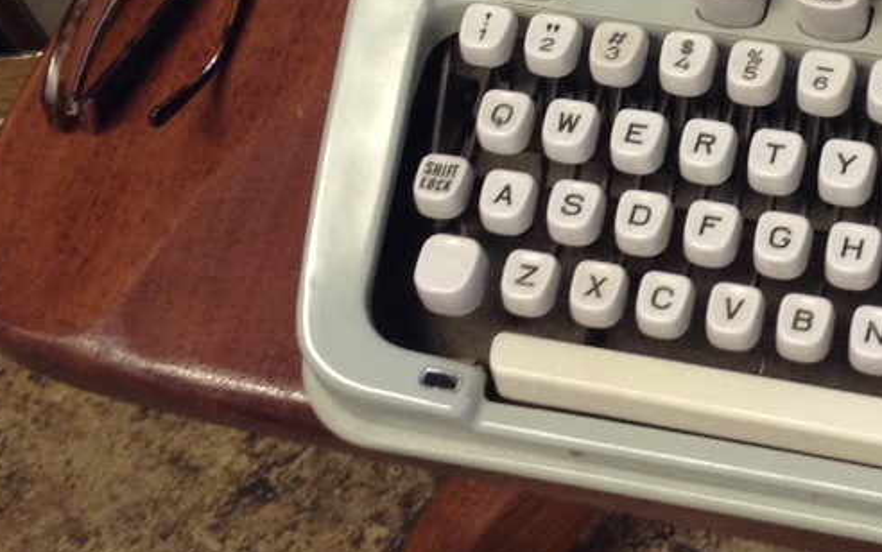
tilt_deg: -58.0
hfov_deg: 22.0
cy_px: -61
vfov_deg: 13.9
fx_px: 2212
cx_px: 791
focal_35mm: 92
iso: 64
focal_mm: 3.3
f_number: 2.4
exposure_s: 1/24
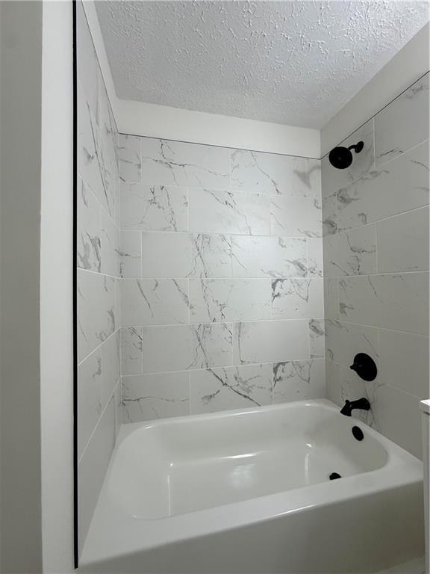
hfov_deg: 85.7
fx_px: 232
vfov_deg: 102.1
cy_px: 287
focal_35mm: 14
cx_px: 215
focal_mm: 2.22
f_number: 2.2
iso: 125
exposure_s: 1/120
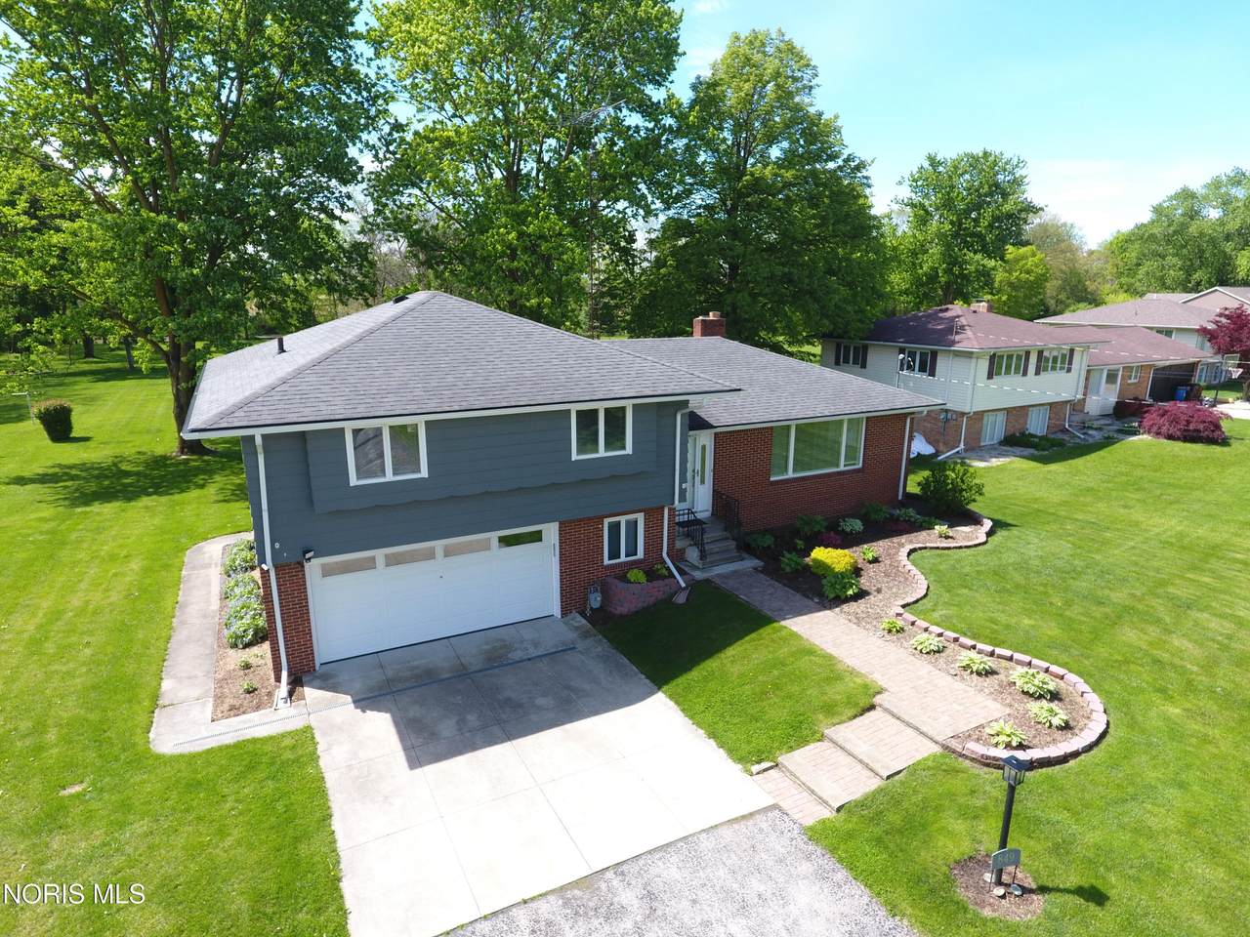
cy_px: 468
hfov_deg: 81.7
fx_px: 722
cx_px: 625
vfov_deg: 66.0
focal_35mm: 20
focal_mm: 3.61
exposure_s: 1/332
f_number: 2.8
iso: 100
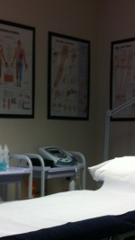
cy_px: 145
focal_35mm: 73
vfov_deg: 28.9
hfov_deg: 16.5
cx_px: 55
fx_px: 465
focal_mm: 3.85
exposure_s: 1/22
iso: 80
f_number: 2.8
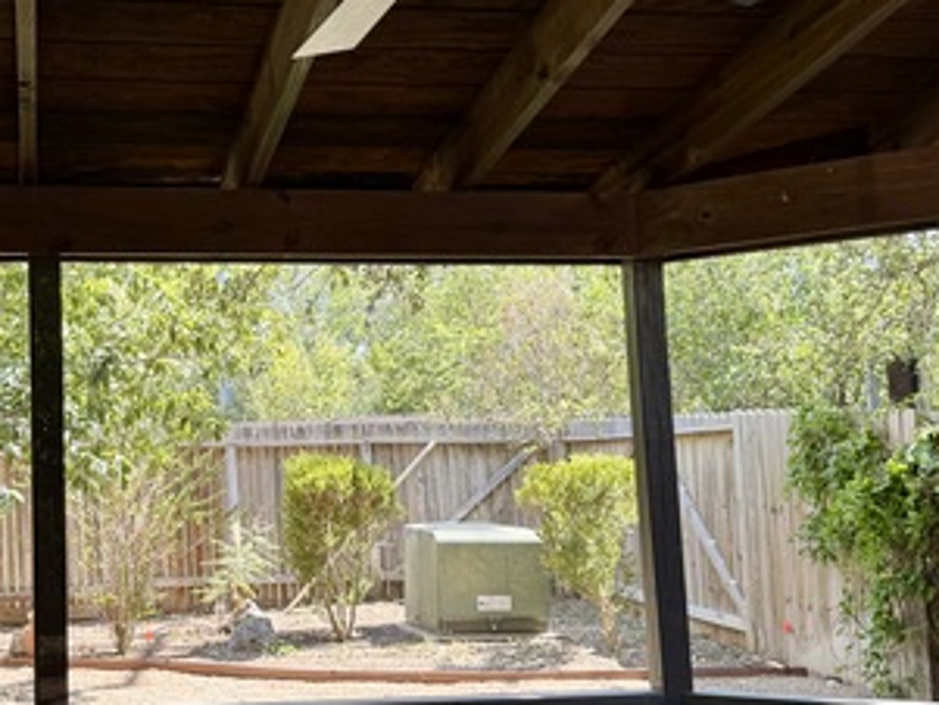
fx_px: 1384
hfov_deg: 36.6
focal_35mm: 51
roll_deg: +1.3
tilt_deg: +5.8
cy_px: 346
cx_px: 234
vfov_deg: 28.6
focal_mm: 6.76
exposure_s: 1/320
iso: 80
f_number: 1.78
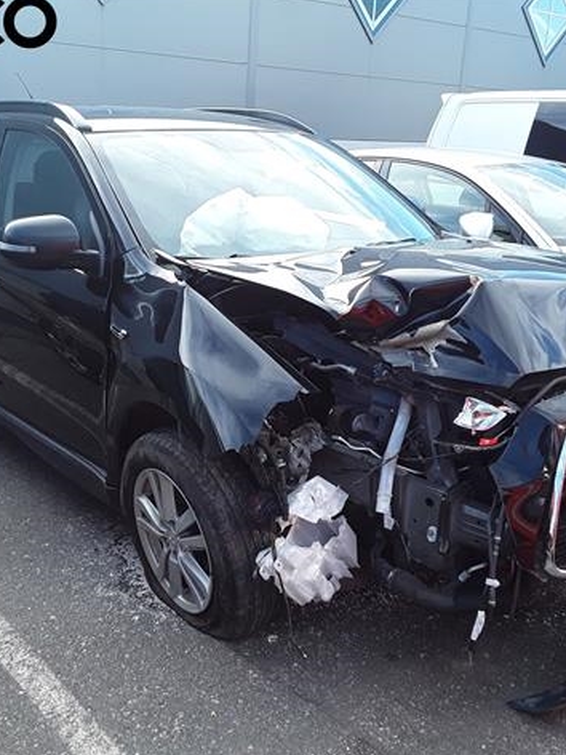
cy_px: 378
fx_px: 828
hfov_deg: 37.7
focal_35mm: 38
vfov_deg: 49.0
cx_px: 261
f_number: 1.9
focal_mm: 2.91
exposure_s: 1/244
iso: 40
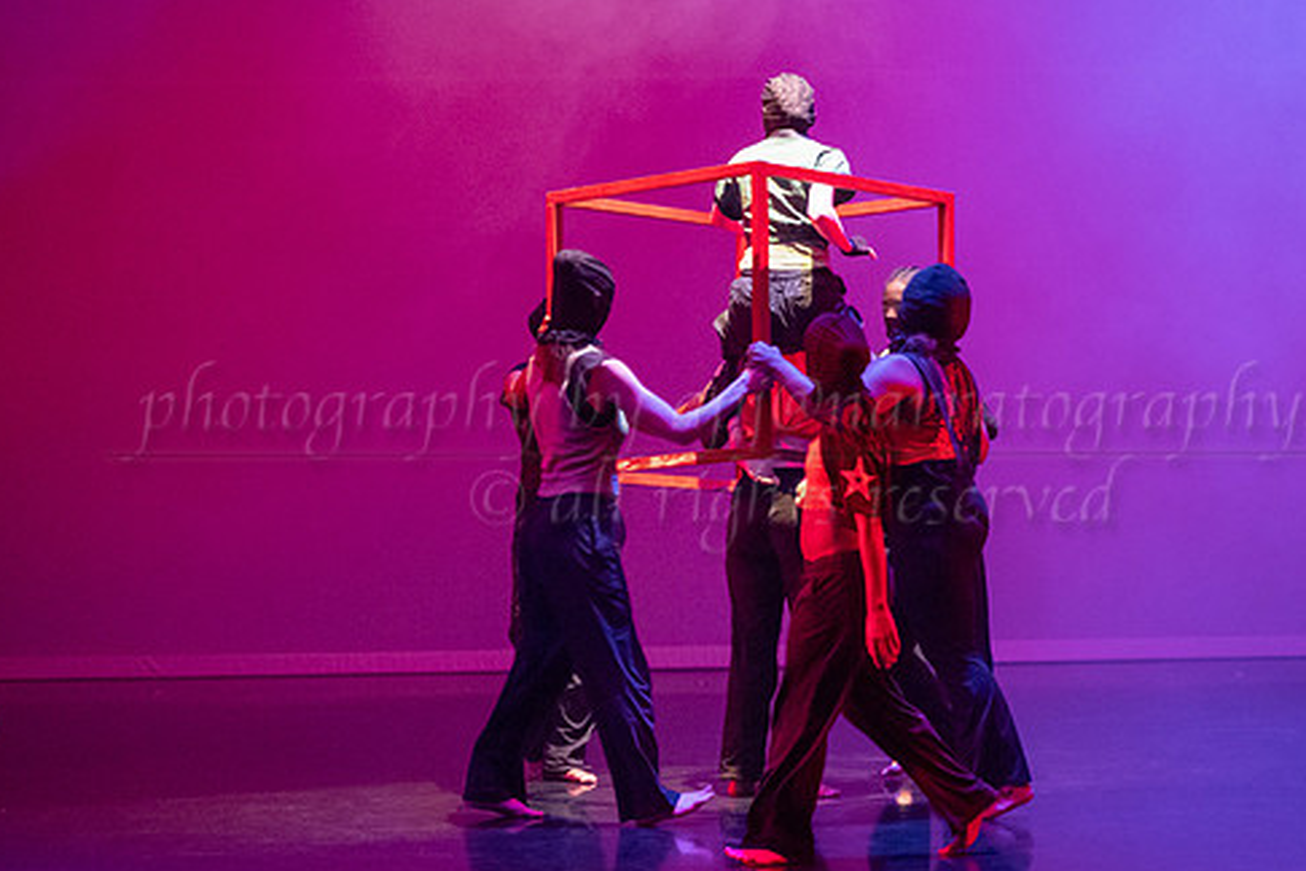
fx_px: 4861
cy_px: 444
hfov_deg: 15.2
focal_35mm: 134
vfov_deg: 10.2
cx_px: 998
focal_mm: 75
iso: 4000
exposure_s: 1/200
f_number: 2.8
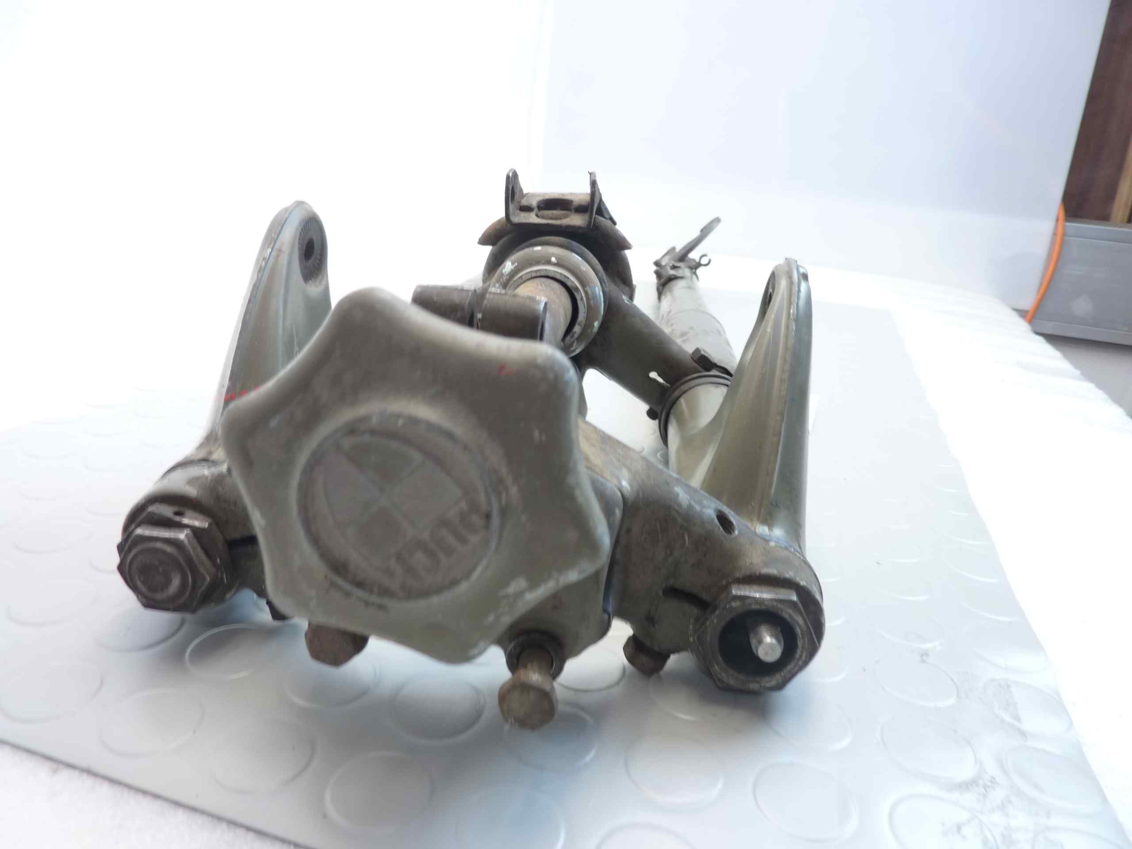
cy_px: 424
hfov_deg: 69.4
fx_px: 818
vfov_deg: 54.9
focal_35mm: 25
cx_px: 566
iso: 125
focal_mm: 4.1
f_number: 3.3
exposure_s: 1/8
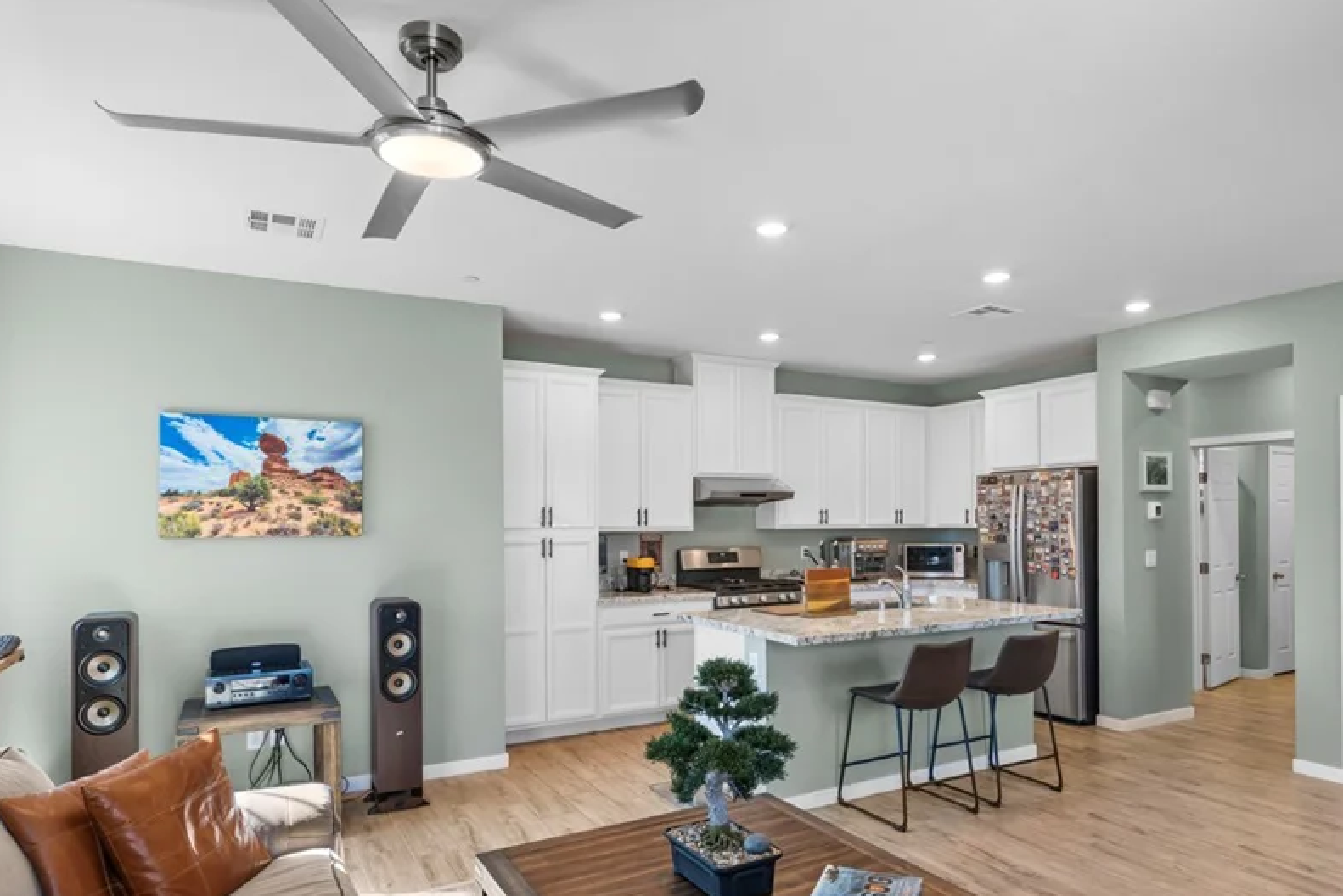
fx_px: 821
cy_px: 520
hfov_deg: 78.5
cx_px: 701
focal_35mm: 22
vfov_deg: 57.0
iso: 400
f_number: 8
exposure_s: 1/25
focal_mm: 17
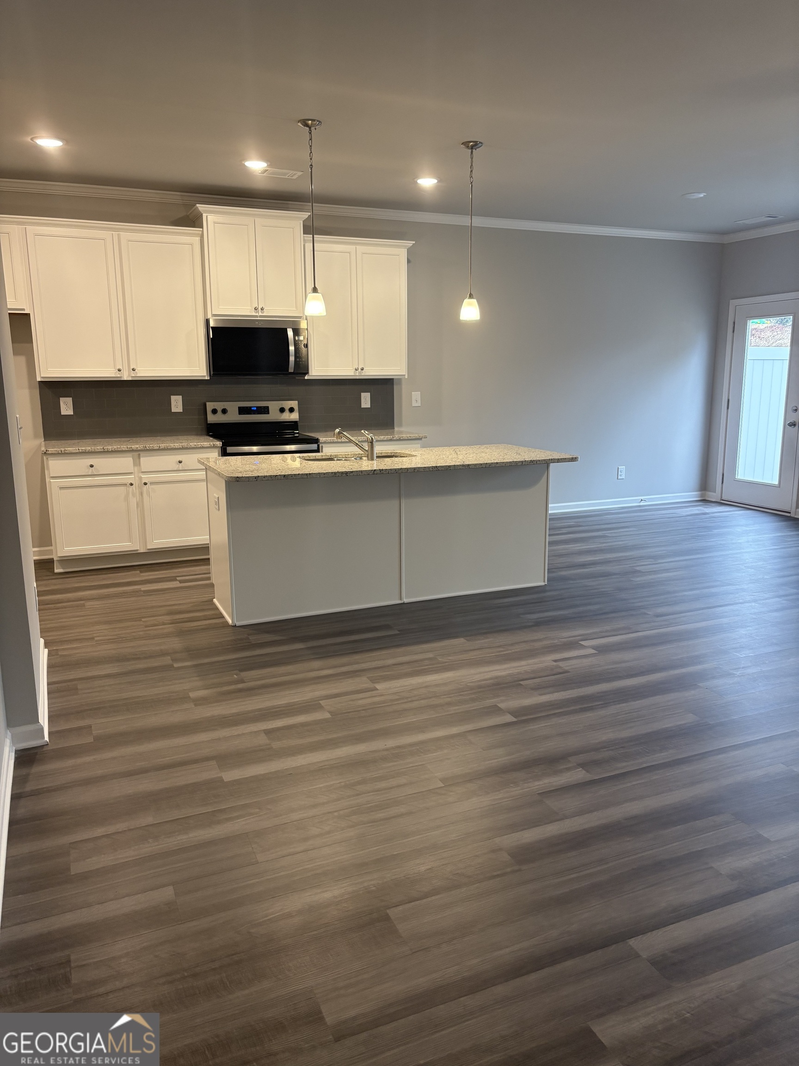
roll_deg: +0.4
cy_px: 533
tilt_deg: -11.2
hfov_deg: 53.1
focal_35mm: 26
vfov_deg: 67.3
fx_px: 800
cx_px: 400
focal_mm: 5.96
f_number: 1.6
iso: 125
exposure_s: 1/60
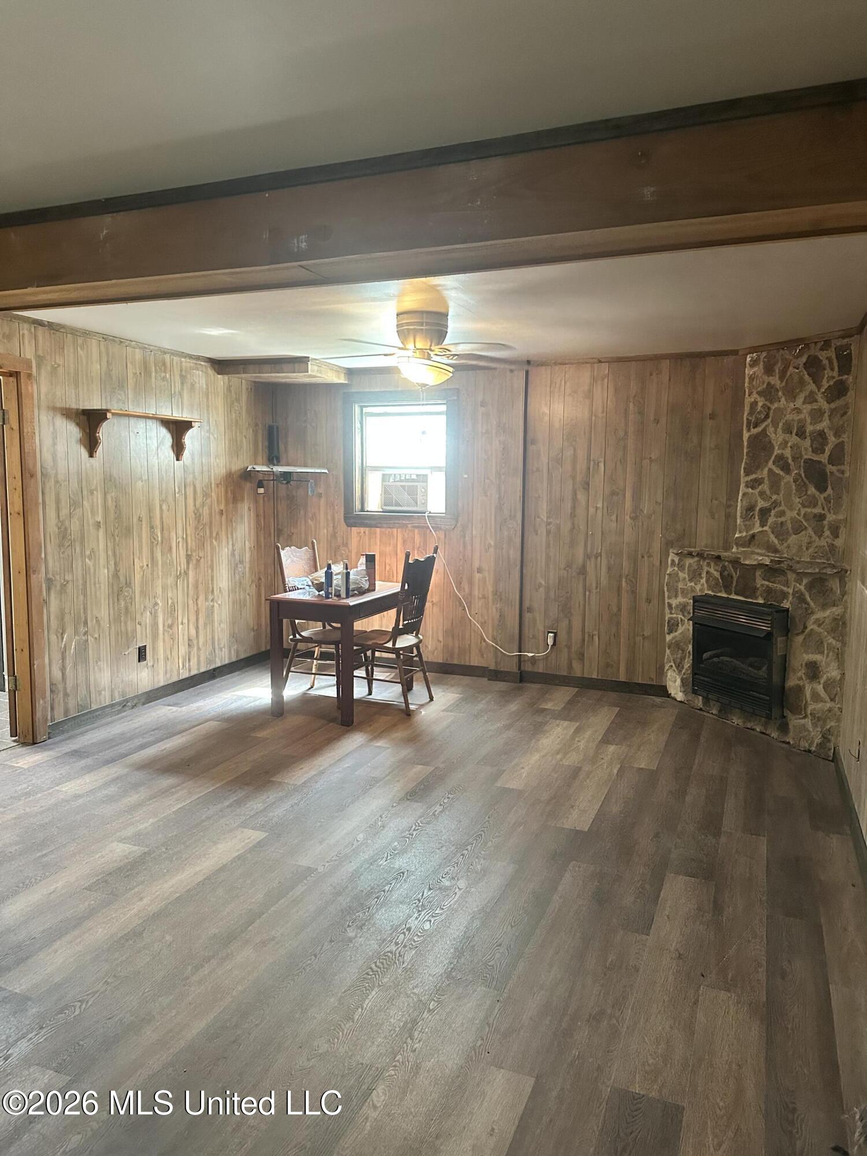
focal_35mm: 24
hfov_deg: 56.8
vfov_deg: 71.6
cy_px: 578
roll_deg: -1.3
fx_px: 801
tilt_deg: -5.5
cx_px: 434
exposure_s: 1/60
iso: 640
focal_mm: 6.86
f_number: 1.78
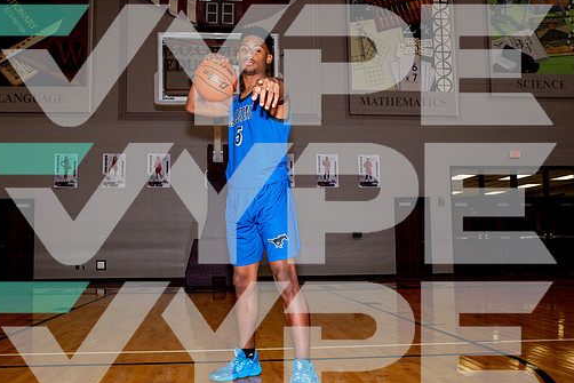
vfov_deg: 36.0
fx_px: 590
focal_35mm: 37
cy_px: 204
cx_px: 265
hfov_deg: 51.8
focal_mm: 32
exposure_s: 1/125
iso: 400
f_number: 6.3
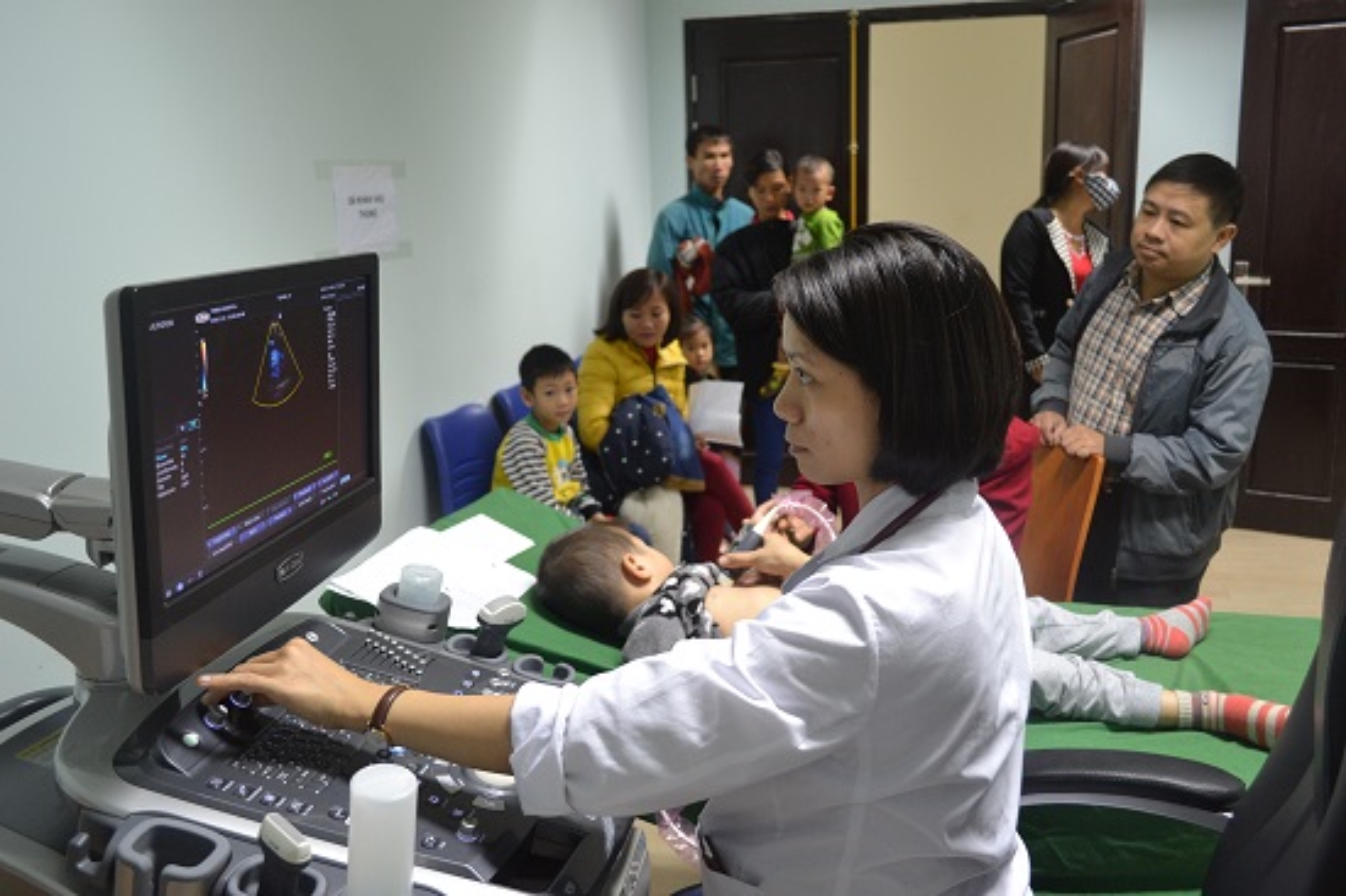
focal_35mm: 33
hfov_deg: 57.3
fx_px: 1233
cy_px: 448
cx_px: 673
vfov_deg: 39.9
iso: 900
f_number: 3.8
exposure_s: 1/30
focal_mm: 22
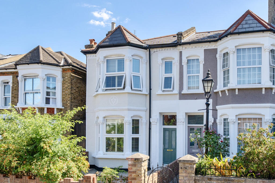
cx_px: 138
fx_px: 206
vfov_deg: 47.9
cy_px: 92
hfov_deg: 67.4
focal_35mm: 27
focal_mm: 18
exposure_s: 1/1000
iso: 400
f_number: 8
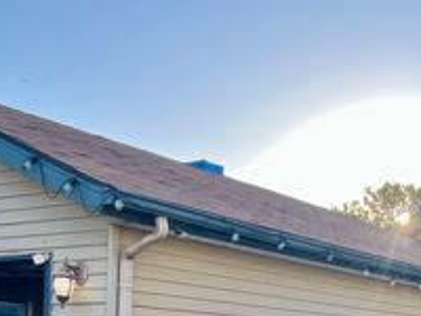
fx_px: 791
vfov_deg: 21.3
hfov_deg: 28.1
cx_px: 415
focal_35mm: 65
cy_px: 359
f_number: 1.5
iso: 50
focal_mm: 5.7
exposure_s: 1/733
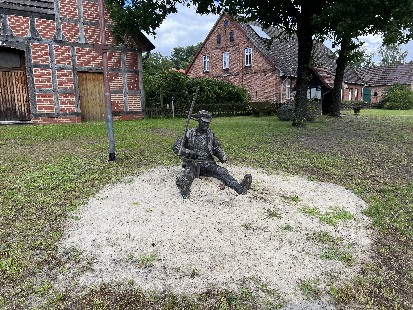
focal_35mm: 26
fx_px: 310
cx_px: 206
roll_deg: +1.5
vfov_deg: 53.1
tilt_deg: -9.7
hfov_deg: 67.3
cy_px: 155
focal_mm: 5.7
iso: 50
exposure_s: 1/974
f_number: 1.5
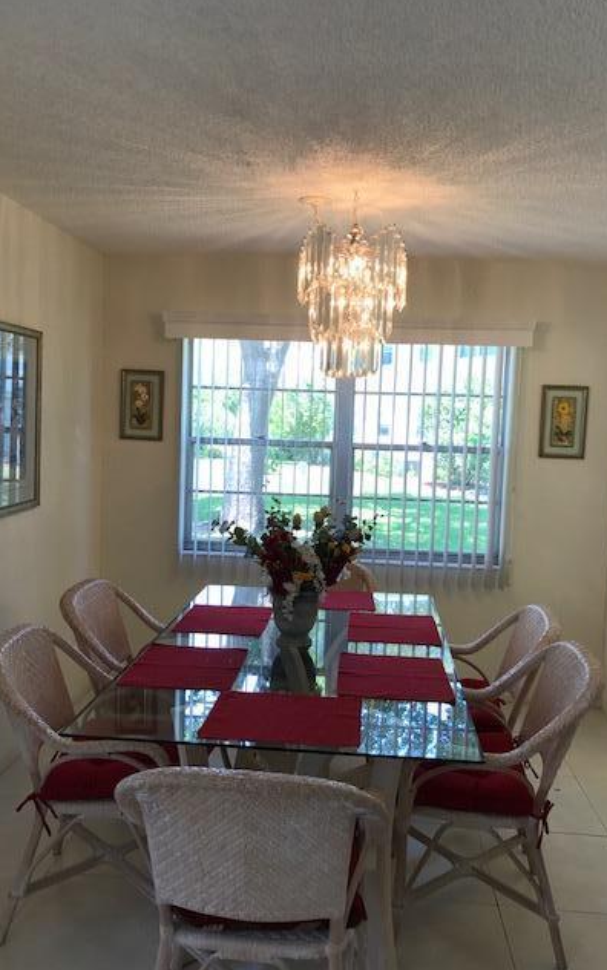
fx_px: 794
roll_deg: -2.0
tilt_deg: -3.5
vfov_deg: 62.9
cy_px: 481
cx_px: 307
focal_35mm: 30
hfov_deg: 41.9
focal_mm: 3.99
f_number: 1.8
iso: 25
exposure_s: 1/120
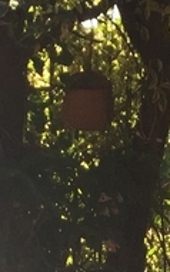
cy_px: 600
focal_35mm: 165
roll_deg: -1.0
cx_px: 79
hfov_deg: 7.9
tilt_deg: -13.0
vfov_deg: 11.1
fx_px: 1226
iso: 32
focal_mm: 4.15
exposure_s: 1/460
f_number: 2.2
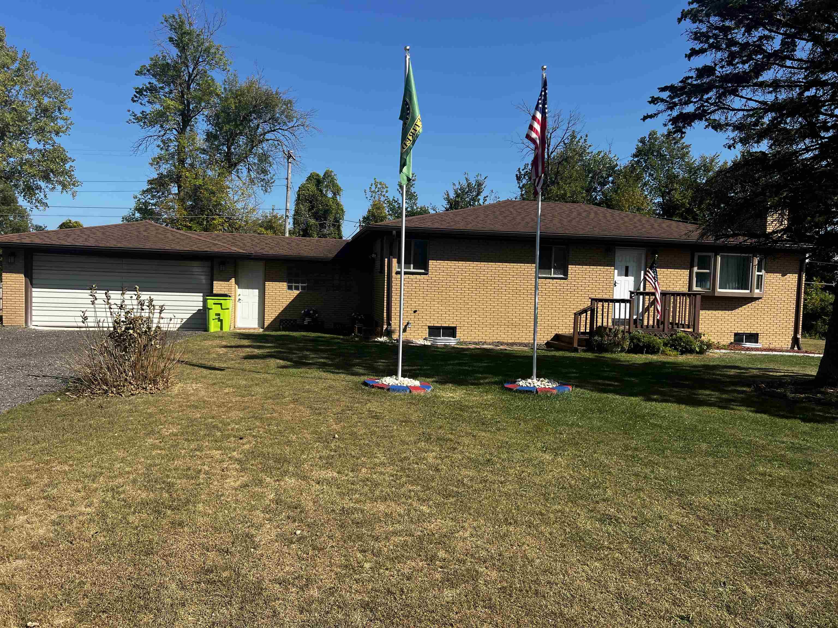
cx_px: 419
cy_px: 314
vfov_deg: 53.1
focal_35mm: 26
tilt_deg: -1.6
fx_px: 629
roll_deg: -1.7
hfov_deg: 67.3
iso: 50
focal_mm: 5.7
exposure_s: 1/3571
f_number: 1.5
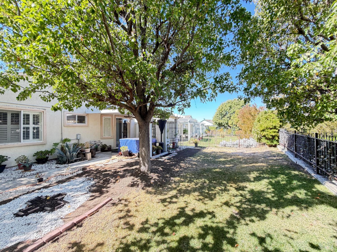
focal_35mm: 14
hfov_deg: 102.1
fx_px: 136
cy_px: 126
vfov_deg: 85.7
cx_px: 168
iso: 125
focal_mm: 2.22
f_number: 2.2
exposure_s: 1/121
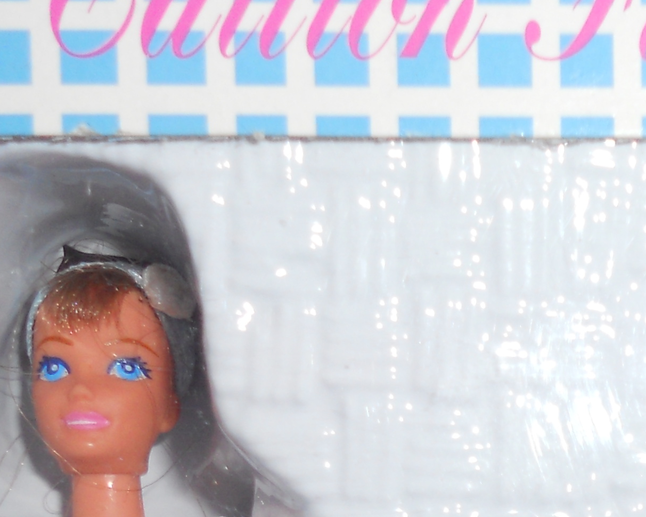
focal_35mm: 103
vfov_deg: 14.1
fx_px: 1969
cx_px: 668
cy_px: 756
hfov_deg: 18.1
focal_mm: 5.8
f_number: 8.8
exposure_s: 1/25
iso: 80
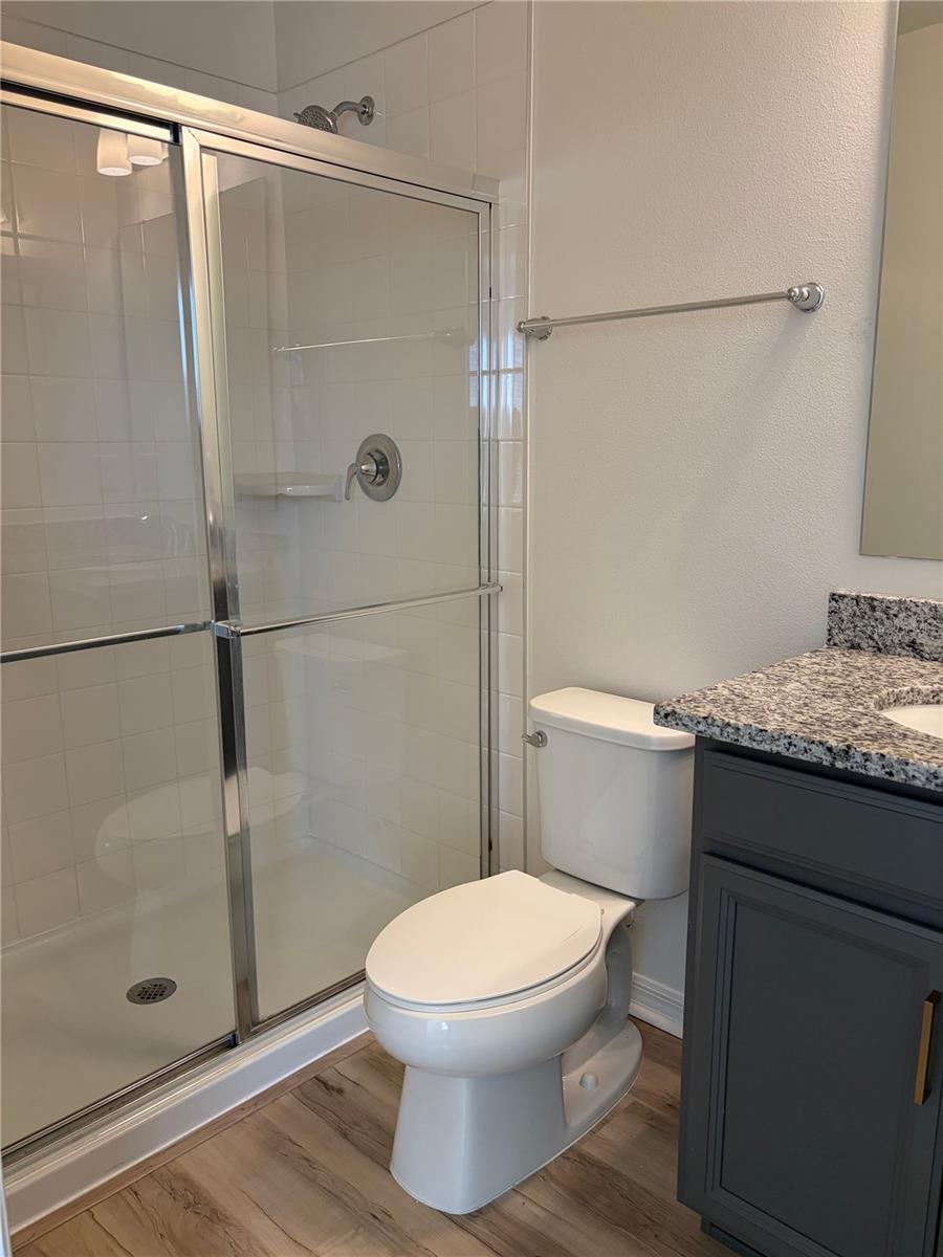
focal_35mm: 26
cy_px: 628
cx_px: 472
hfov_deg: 53.1
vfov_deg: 67.3
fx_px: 944
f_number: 1.6
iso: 125
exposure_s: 1/203
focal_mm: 5.96
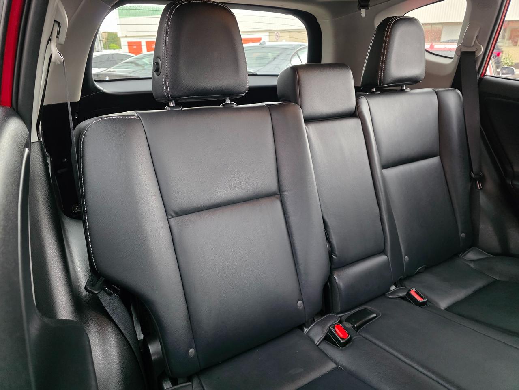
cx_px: 260
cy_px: 195
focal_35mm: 23
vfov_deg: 58.9
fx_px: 345
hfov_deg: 73.9
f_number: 1.7
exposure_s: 1/120
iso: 1000
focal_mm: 6.3
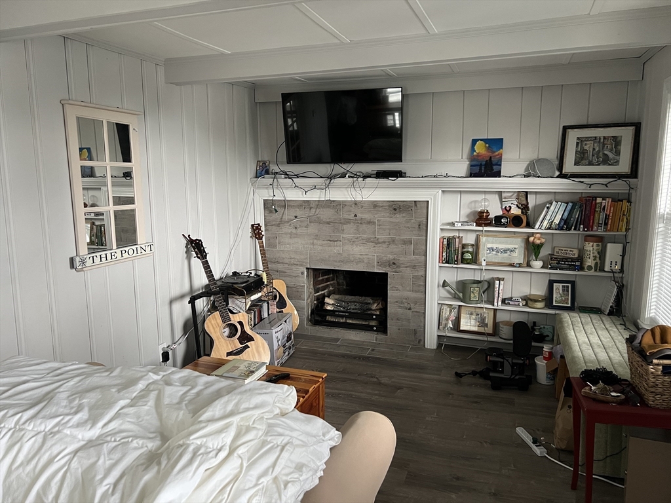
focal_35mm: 26
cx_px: 336
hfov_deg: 67.3
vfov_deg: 53.1
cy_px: 252
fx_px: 504
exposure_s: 1/60
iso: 400
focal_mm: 5.7
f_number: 1.5
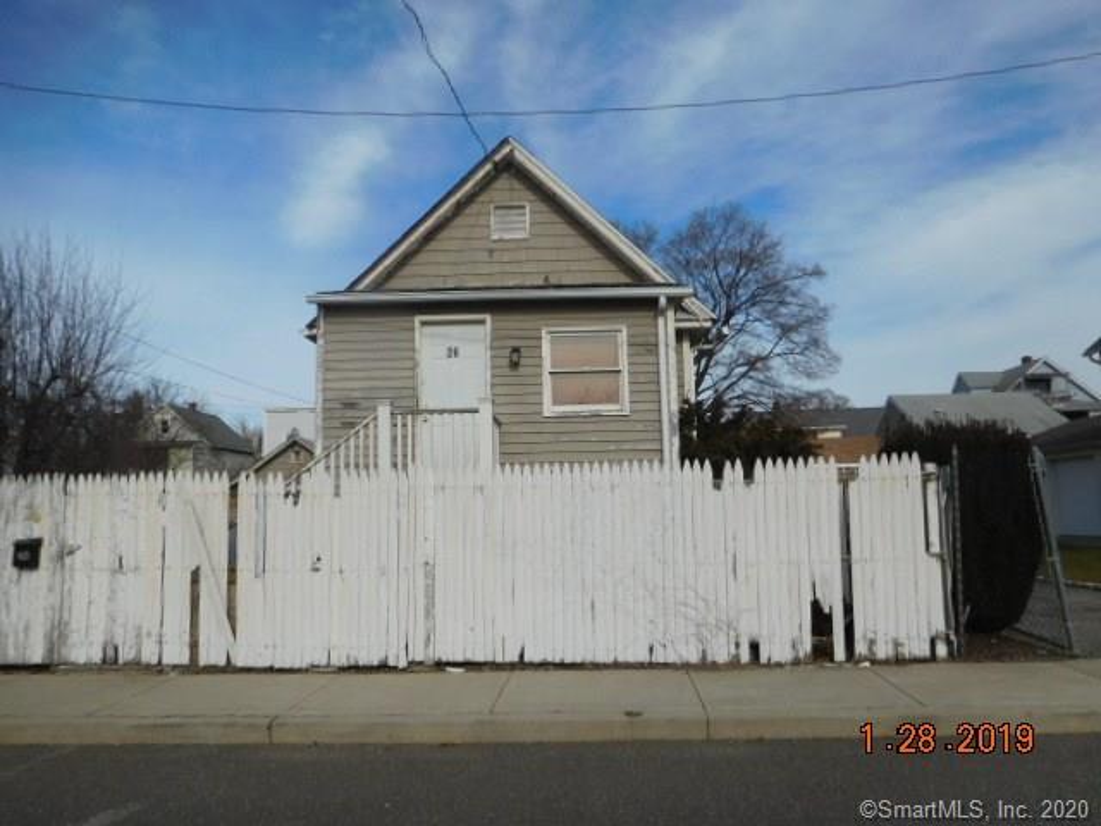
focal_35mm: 25
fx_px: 795
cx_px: 550
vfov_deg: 54.9
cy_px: 413
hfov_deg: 69.4
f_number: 6.8
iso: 125
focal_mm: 4.5
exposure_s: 1/640
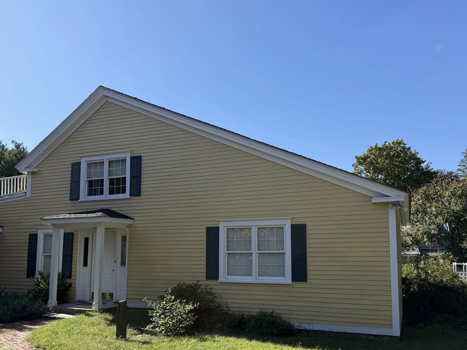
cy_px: 218
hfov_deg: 58.3
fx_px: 418
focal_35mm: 31
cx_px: 227
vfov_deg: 45.1
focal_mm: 6.76
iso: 80
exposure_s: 1/3021
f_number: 1.78
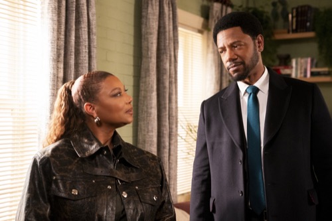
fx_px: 535
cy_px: 110
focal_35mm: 58
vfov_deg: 23.4
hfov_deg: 34.5
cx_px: 166
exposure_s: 1/200
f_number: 3.2
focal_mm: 58
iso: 5000
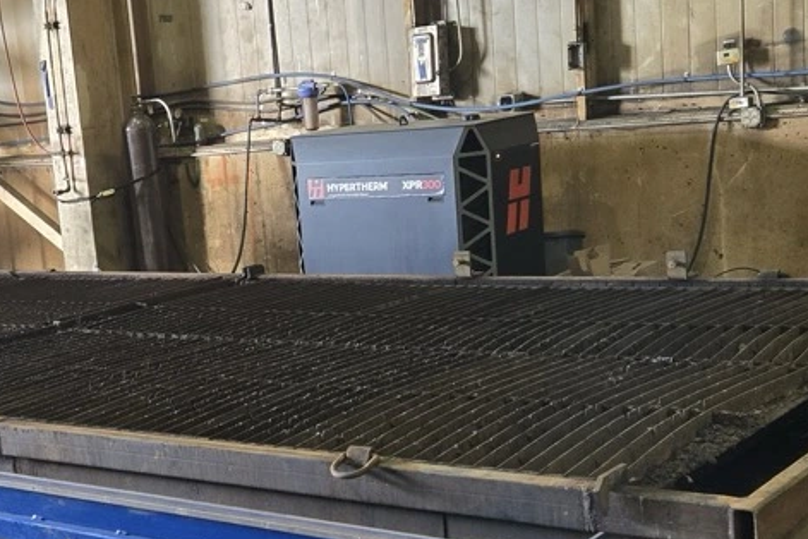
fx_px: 1459
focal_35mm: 65
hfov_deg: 30.3
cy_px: 383
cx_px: 182
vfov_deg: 20.8
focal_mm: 5.4
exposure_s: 1/120
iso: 320
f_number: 1.8
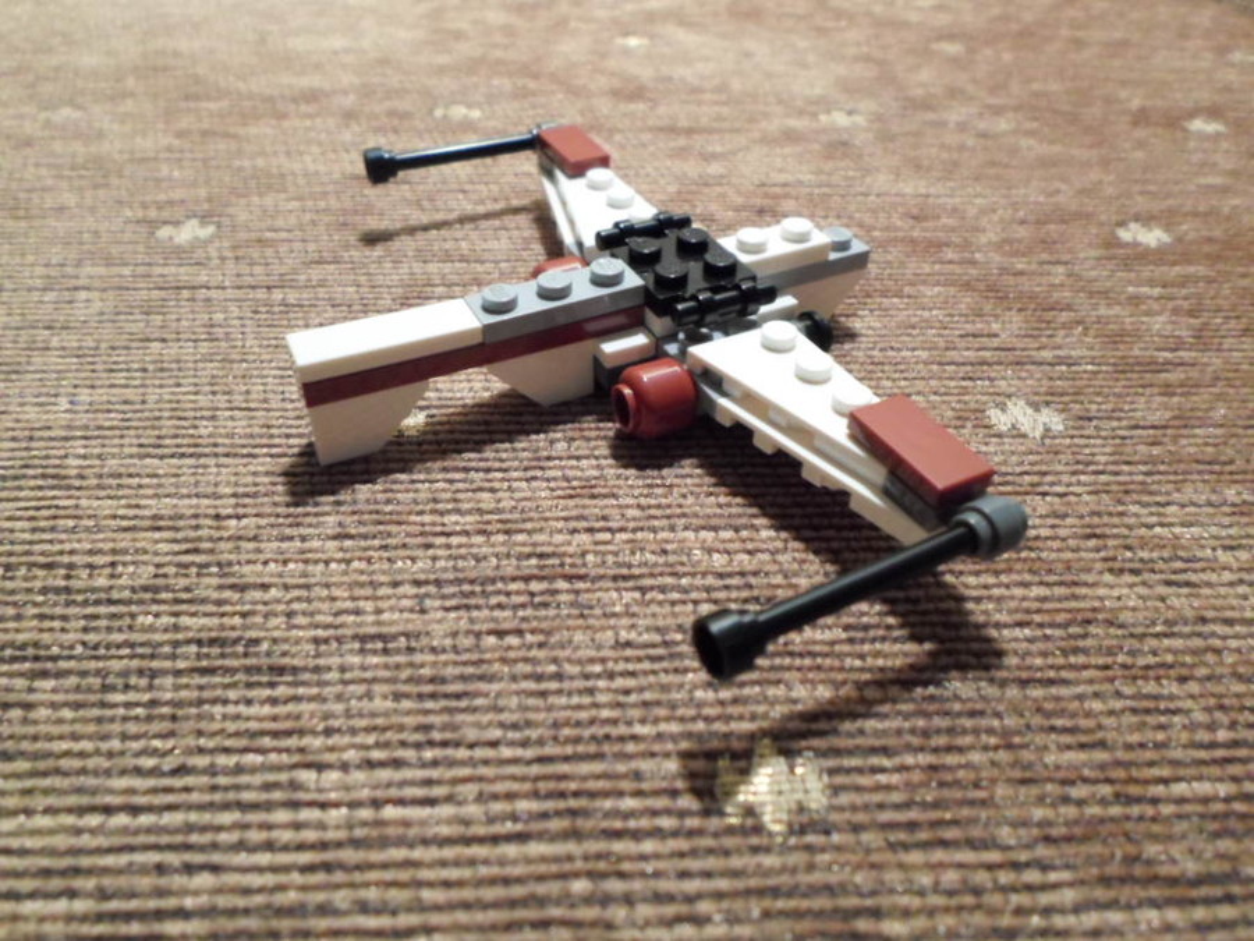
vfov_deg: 54.9
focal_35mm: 25
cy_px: 470
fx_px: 906
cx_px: 627
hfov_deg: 69.4
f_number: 2.5
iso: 400
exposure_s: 1/20
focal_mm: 4.5
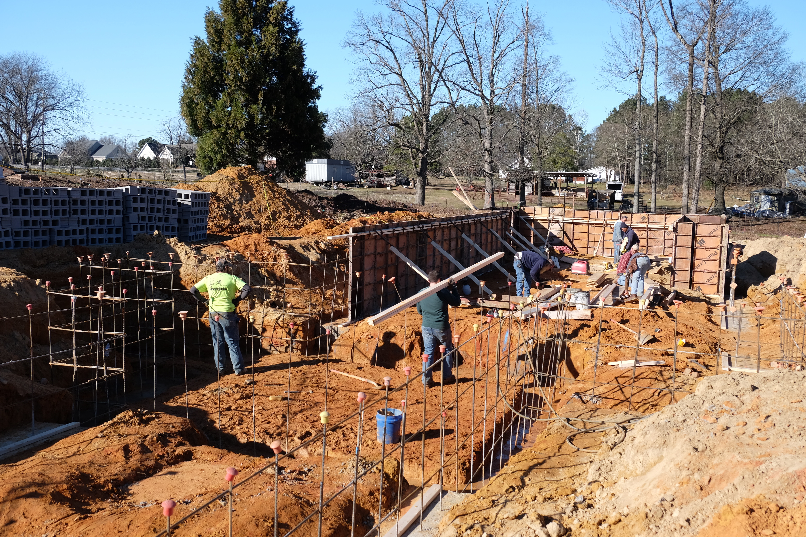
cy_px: 268
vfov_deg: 38.9
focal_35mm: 34
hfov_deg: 55.8
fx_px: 761
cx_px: 403
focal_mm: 22.4
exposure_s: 1/160
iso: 200
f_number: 5.6
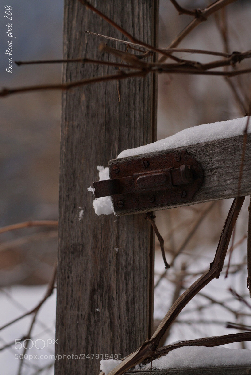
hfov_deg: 18.2
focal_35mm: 75
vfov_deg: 27.0
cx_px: 126
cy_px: 188
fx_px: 783
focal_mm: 50
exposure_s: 1/640
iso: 50
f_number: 2.8
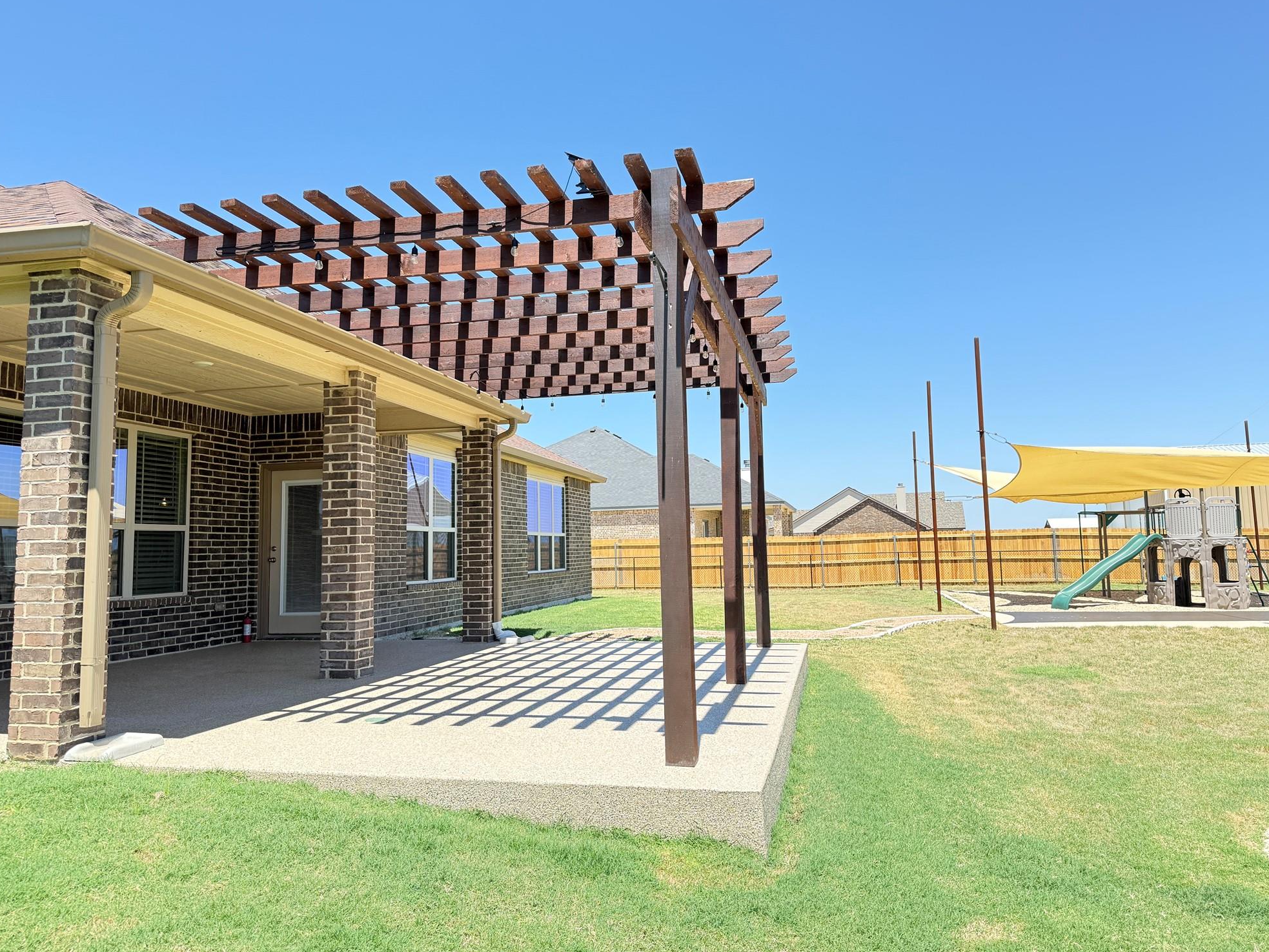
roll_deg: +1.6
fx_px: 917
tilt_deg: +7.1
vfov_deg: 54.9
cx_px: 634
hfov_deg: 69.4
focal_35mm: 25
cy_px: 457
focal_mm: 6.76
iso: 100
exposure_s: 1/1139
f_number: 1.78
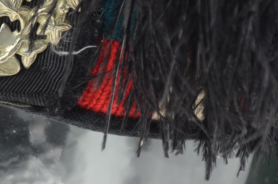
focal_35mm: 374
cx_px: -61
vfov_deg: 3.7
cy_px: -27
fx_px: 2882
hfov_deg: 5.5
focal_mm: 90
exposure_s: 1/50
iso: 800
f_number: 8
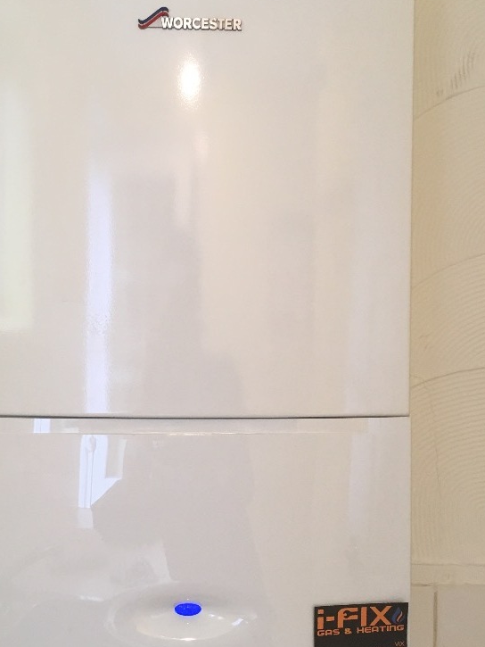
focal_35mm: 48
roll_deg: -1.1
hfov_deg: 30.2
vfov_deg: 39.6
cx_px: 214
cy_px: 301
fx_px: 896
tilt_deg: -0.7
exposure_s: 1/33
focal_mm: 4.15
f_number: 2.2
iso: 64
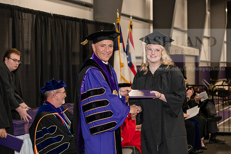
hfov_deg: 28.8
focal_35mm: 70
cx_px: 116
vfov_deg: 19.5
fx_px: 449
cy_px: 77
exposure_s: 1/200
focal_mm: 70
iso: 2500
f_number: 5
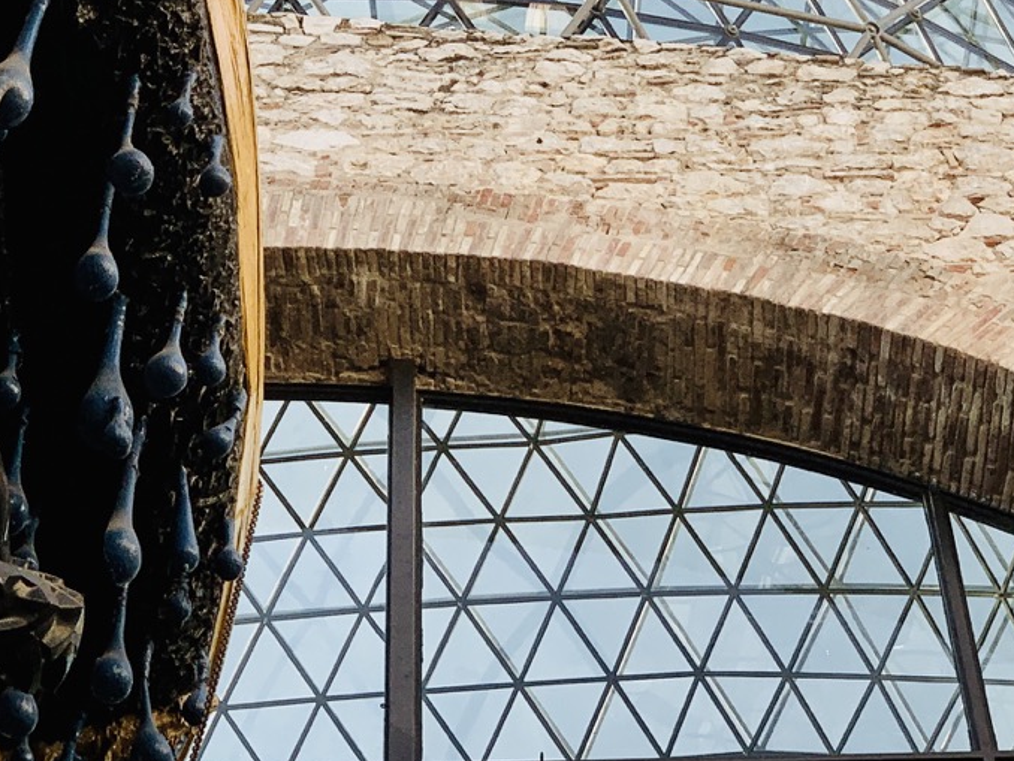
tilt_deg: +62.4
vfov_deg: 10.7
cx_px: 431
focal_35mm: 138
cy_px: 117
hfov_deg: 14.3
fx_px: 4044
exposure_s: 1/505
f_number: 2.4
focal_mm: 6
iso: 16
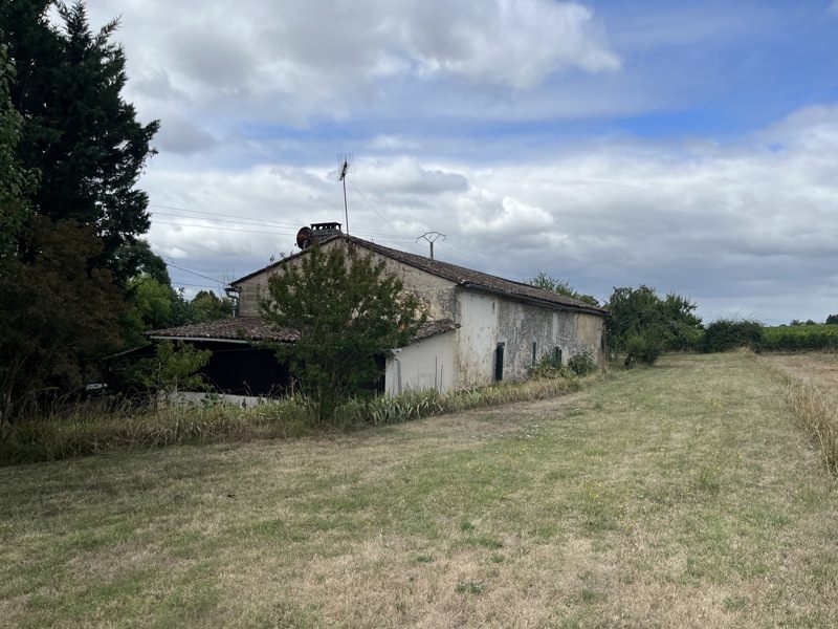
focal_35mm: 26
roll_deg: -1.0
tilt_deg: +1.5
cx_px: 419
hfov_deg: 67.3
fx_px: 629
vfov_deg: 53.1
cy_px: 314
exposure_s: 1/4149
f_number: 1.6
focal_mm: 5.1
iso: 50
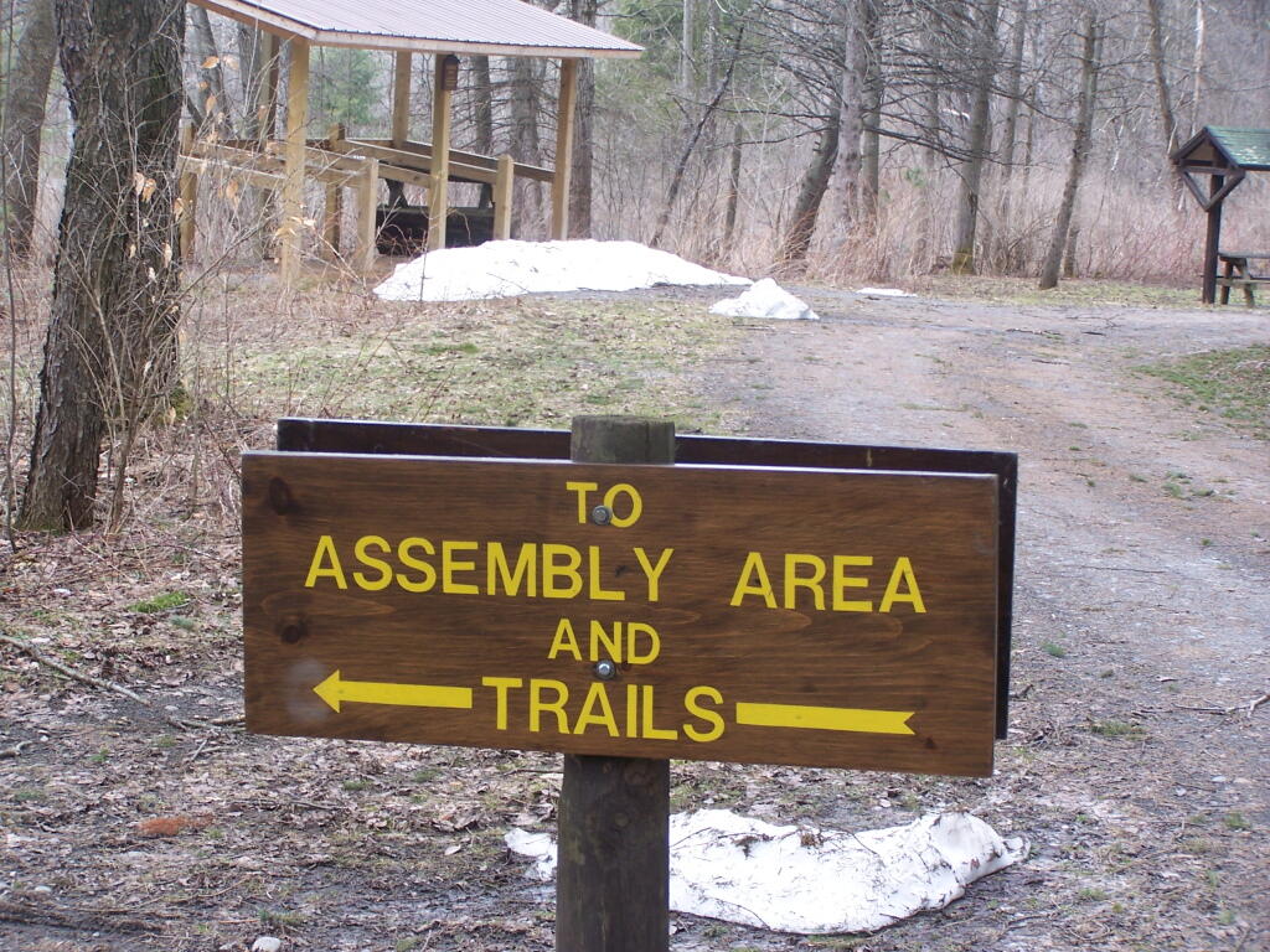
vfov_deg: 19.6
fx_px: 2752
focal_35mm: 75
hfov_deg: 26.0
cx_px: 635
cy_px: 476
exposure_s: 1/125
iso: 80
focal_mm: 12.4
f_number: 3.2
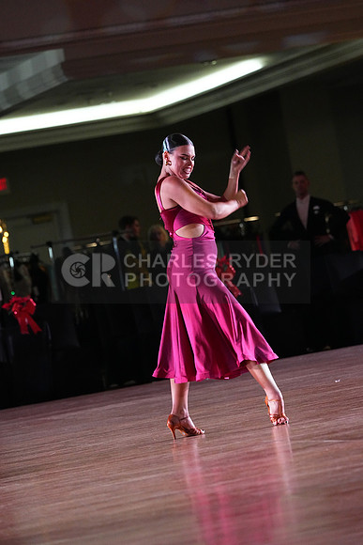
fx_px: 3023
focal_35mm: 200
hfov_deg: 6.9
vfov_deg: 10.3
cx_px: 182
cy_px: 272
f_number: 5
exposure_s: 1/400
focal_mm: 200
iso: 8000
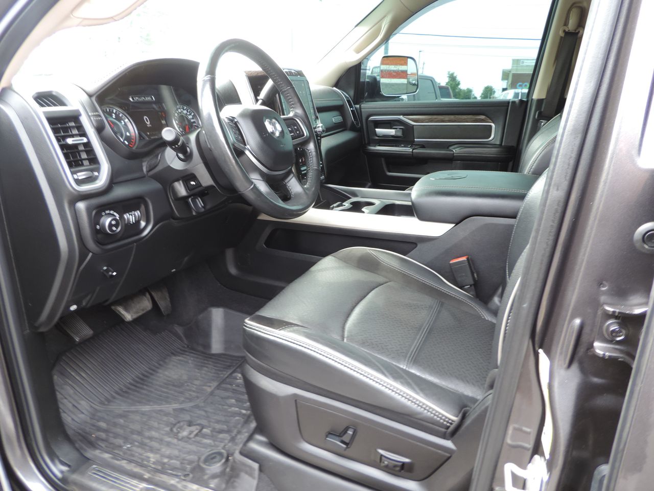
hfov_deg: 71.6
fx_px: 453
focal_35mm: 24
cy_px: 246
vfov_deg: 56.8
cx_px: 327
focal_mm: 4.3
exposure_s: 1/30
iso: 100
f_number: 3
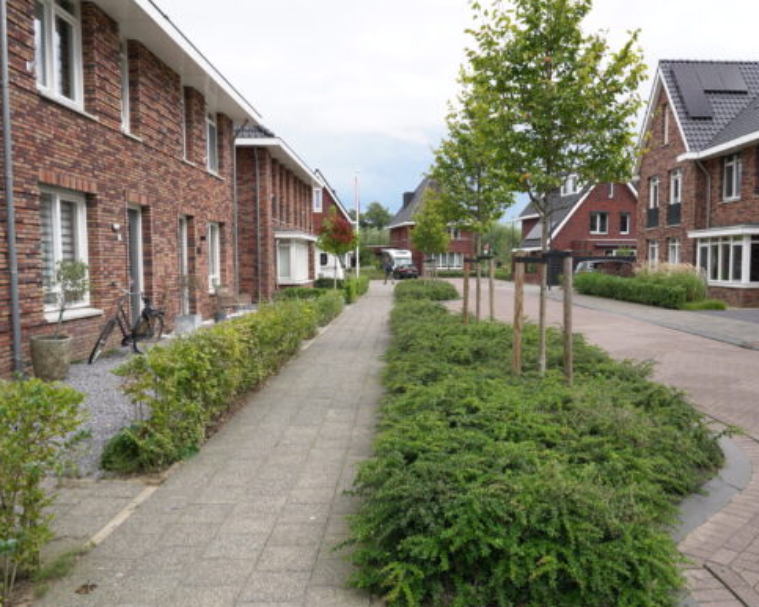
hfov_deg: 62.0
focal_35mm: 28
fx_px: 629
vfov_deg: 51.5
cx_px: 429
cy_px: 313
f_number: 9
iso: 160
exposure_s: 1/125
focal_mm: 24
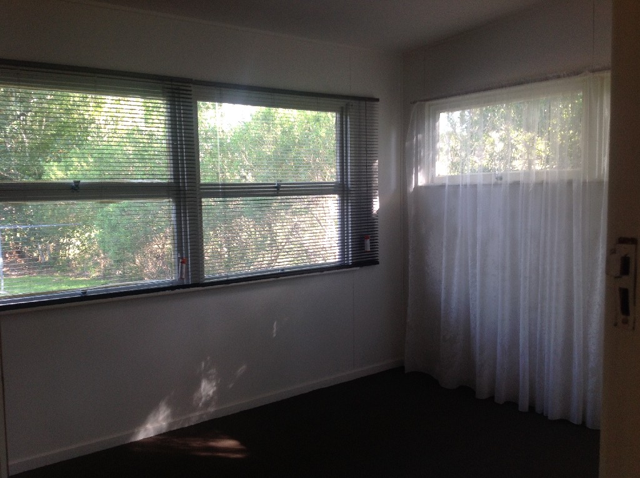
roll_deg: +0.1
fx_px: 646
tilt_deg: -3.2
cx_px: 320
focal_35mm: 35
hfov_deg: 52.7
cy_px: 239
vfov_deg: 40.6
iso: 64
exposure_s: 1/60
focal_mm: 4.28
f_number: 2.4
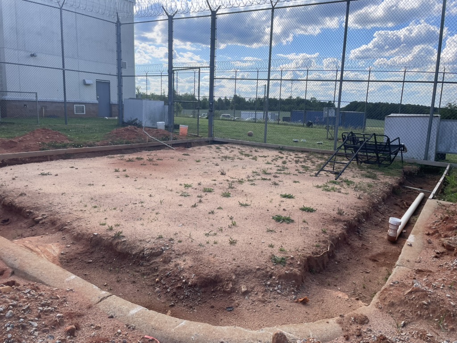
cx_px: 228
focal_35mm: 26
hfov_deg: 67.3
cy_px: 172
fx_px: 343
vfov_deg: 53.1
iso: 32
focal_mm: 4.2
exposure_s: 1/1916
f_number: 1.6
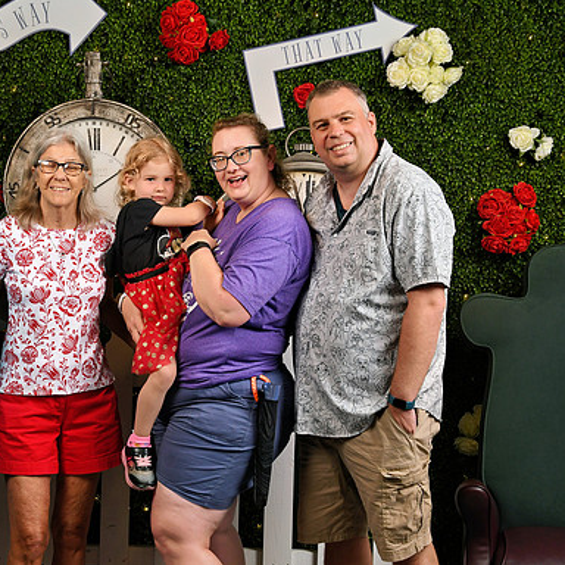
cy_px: 282
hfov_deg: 22.3
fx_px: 1422
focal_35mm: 77
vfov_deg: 22.5
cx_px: 171
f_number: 7.1
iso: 640
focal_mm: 40
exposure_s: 1/125
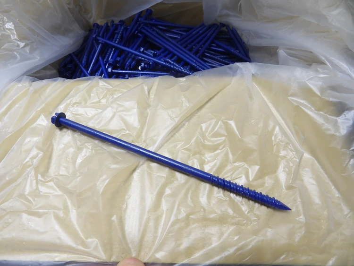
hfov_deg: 71.6
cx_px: 177
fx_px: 246
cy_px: 133
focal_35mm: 24
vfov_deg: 56.8
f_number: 3.2
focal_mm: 4.3
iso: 100
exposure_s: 1/47
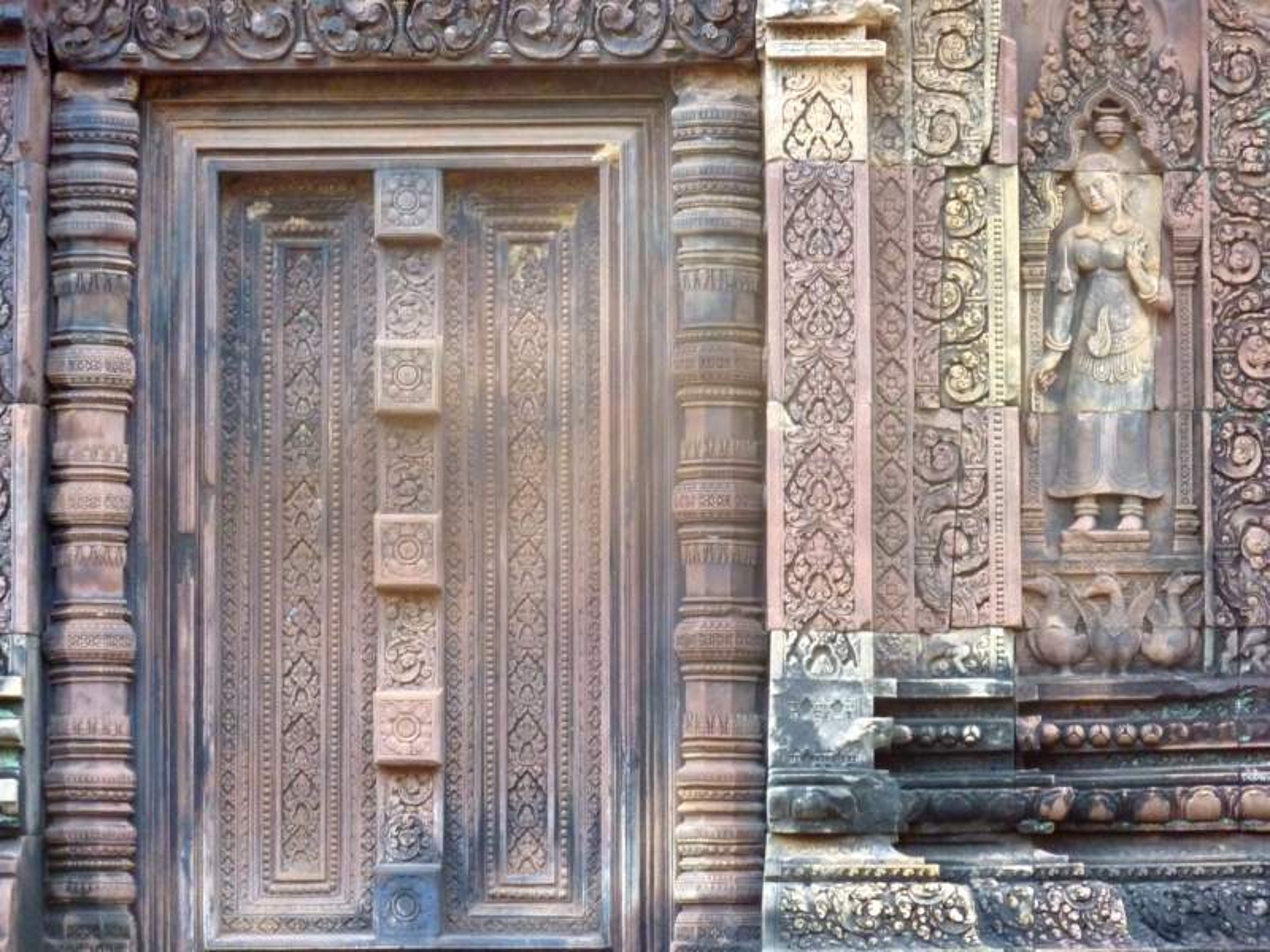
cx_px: 635
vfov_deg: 8.8
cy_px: 476
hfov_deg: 11.7
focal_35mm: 169
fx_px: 6200
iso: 400
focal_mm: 27.8
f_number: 4.5
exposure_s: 1/40
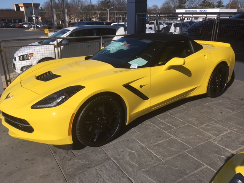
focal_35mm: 29
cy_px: 92
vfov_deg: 48.2
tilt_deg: -21.6
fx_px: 204
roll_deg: -0.7
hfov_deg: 61.7
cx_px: 122
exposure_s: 1/3077
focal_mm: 4.15
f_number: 2.2
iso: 25
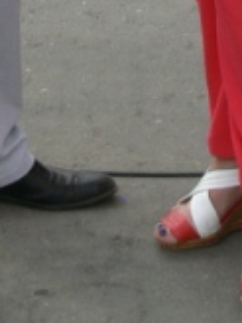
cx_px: 106
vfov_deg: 8.2
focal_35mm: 218
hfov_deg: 6.8
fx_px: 2032
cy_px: -508
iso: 80
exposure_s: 1/160
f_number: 5.6
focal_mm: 7.4
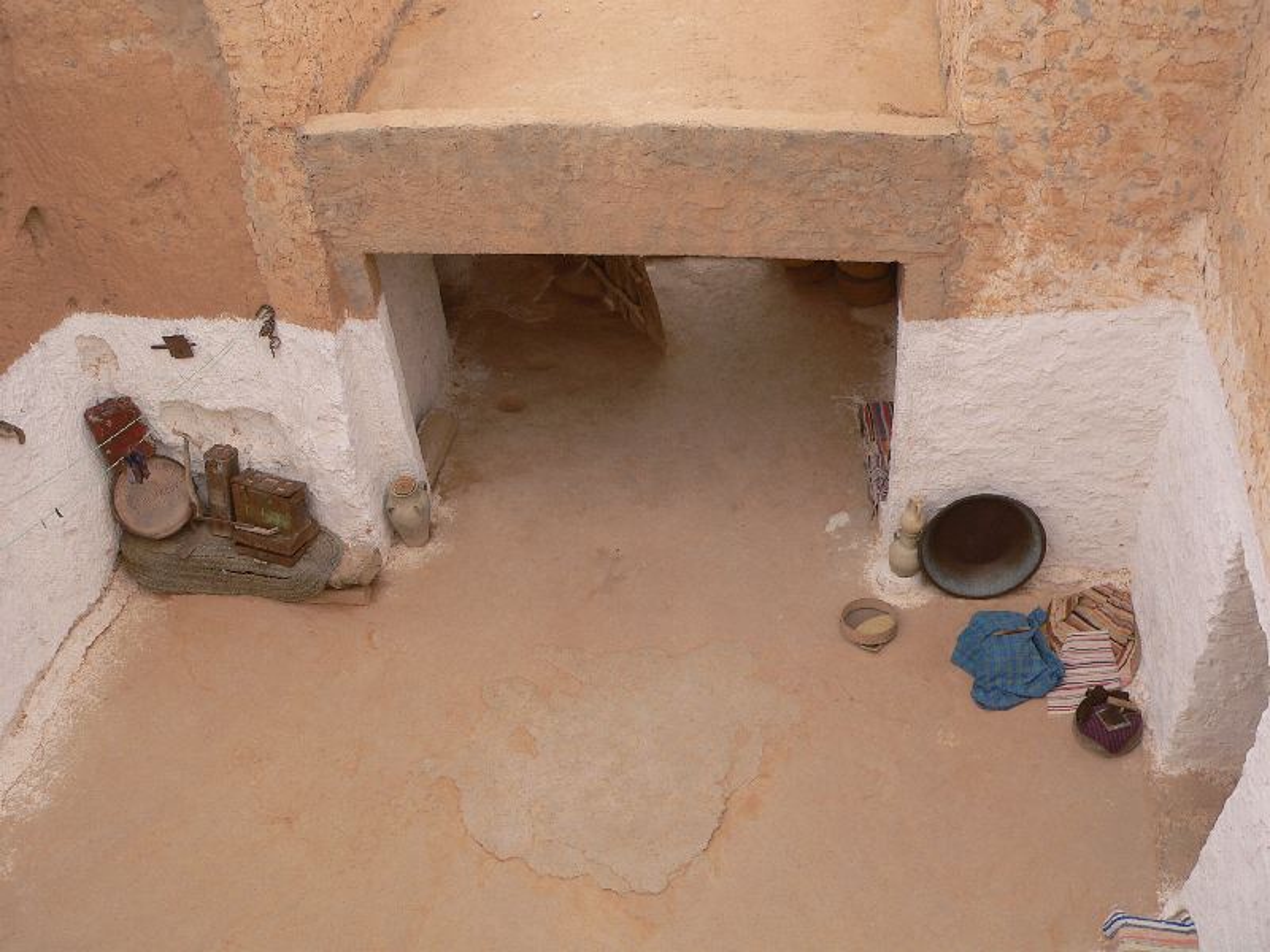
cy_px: 476
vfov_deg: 39.7
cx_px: 635
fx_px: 1321
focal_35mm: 36
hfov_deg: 51.4
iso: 80
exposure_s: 1/500
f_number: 4
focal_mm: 6
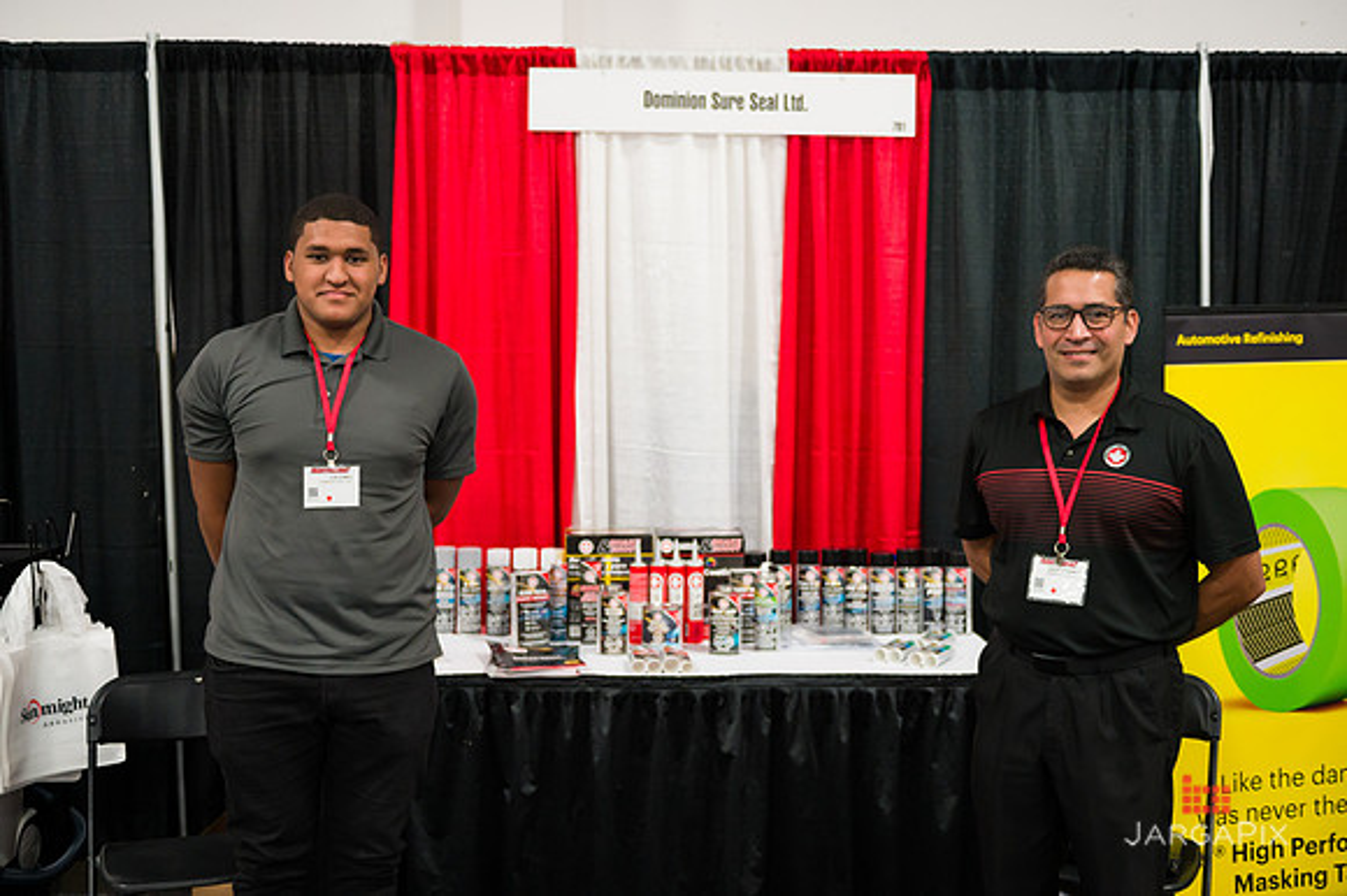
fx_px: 1421
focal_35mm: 38
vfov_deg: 35.0
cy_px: 448
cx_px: 674
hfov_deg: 50.7
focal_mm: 38
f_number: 3.2
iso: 3200
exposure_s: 1/250
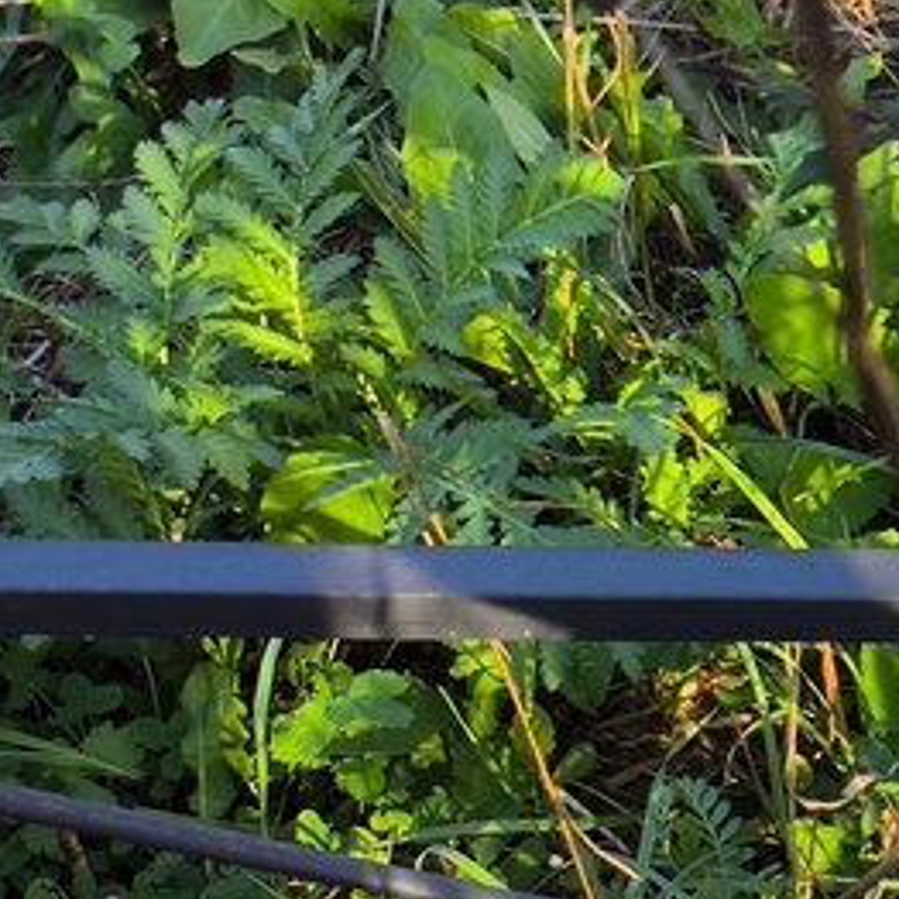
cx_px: 1282
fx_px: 3967
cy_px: 968
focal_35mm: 135
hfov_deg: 12.4
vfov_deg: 12.7
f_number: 1.7
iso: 50
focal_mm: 4.71
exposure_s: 1/477
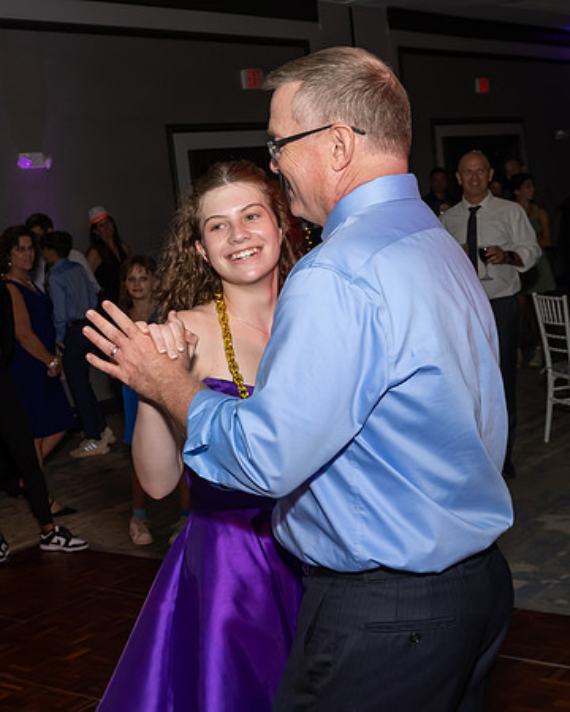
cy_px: 364
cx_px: 201
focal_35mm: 56
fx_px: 1187
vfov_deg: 33.4
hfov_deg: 26.9
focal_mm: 22
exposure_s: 1/250
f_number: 7.1
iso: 1000
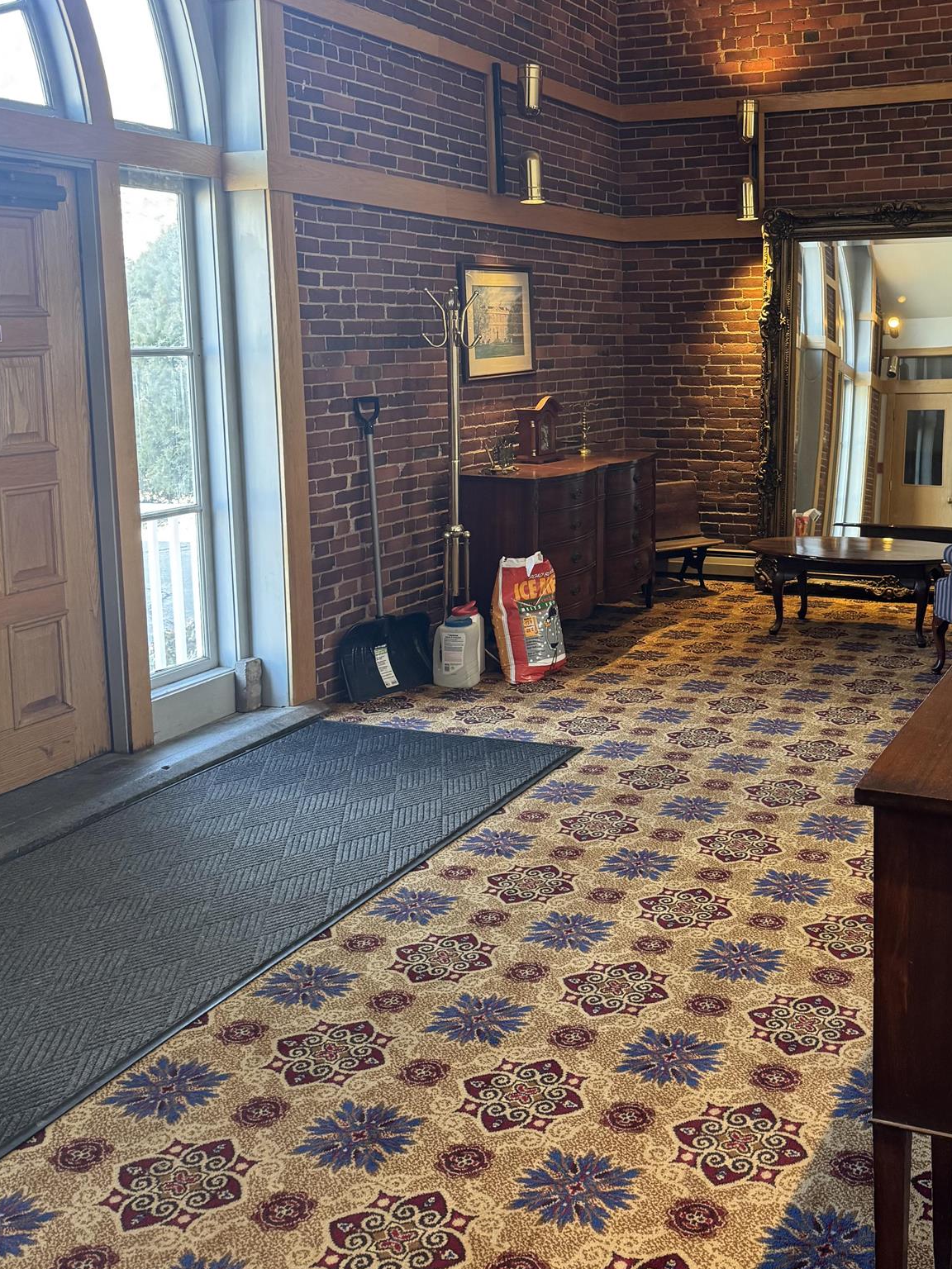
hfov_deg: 38.8
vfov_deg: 50.9
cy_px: 488
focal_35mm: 36
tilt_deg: -6.4
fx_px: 1320
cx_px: 696
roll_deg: +2.0
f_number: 1.78
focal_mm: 6.76
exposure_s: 1/60
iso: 250
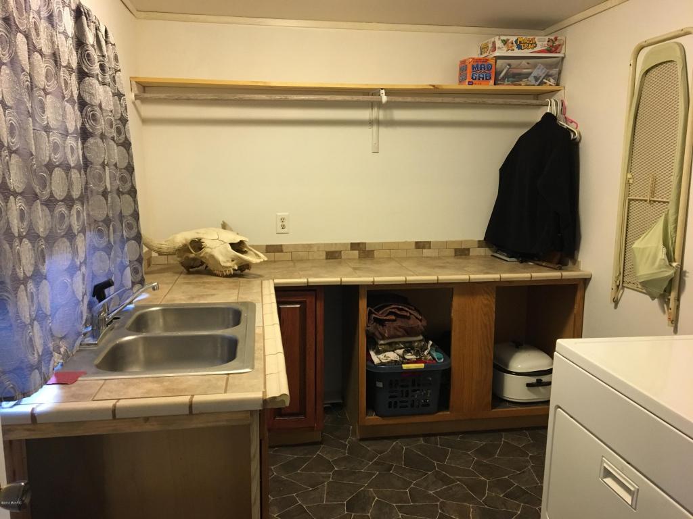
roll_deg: -0.3
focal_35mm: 29
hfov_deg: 61.7
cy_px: 260
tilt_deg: -8.6
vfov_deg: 48.2
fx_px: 581
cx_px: 346
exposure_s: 1/30
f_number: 2.2
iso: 160
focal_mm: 4.15
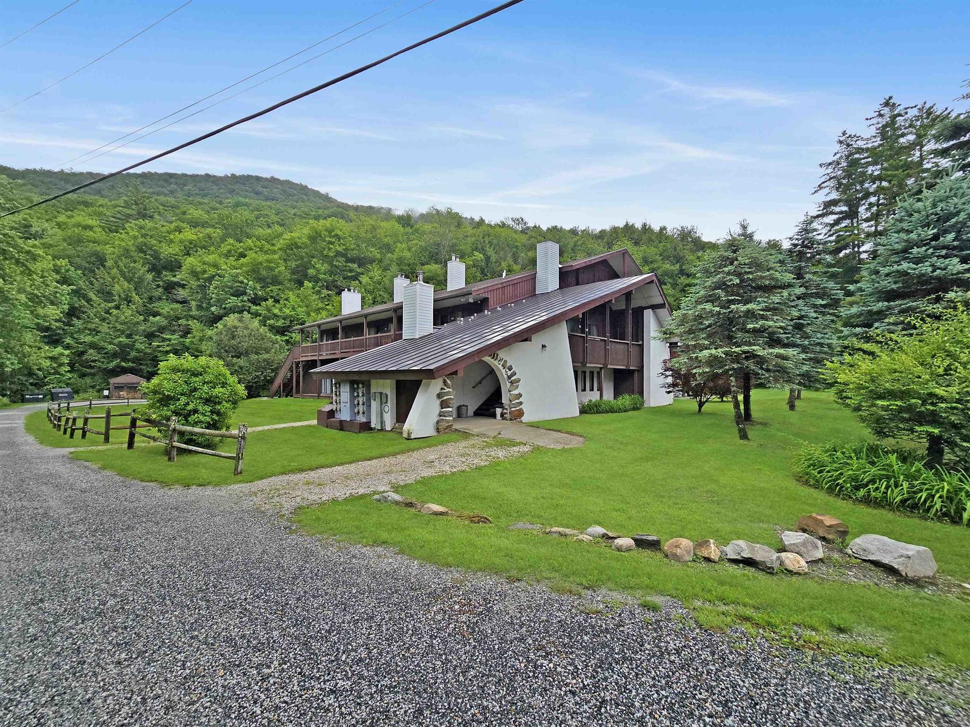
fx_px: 364
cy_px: 364
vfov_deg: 89.9
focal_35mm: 13
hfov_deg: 106.2
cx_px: 485
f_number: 2.2
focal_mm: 2.2
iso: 50
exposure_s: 1/1580
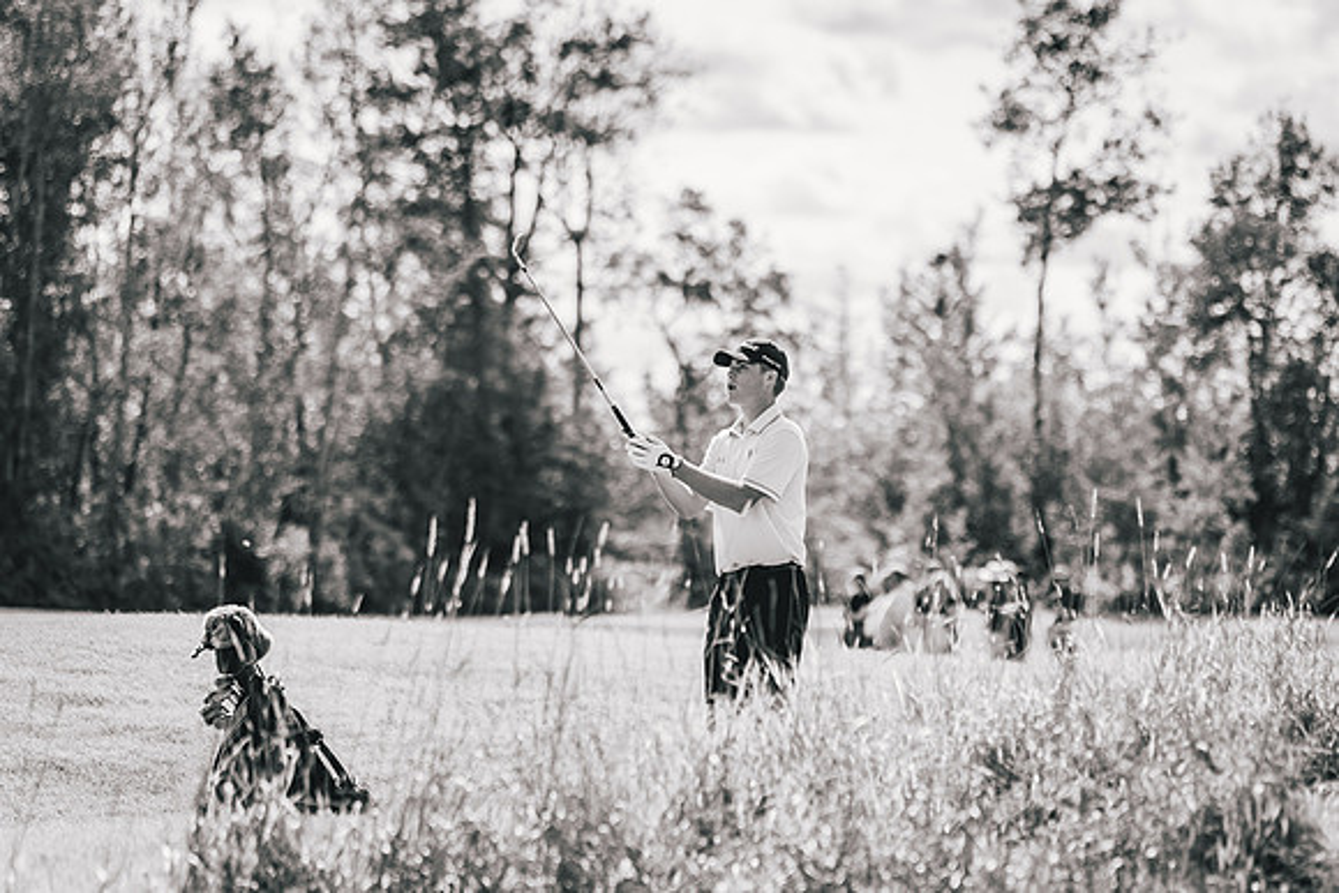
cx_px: 733
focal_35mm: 205
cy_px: 470
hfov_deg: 10.0
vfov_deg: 6.7
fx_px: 7621
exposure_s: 1/1600
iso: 100
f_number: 2.8
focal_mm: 150
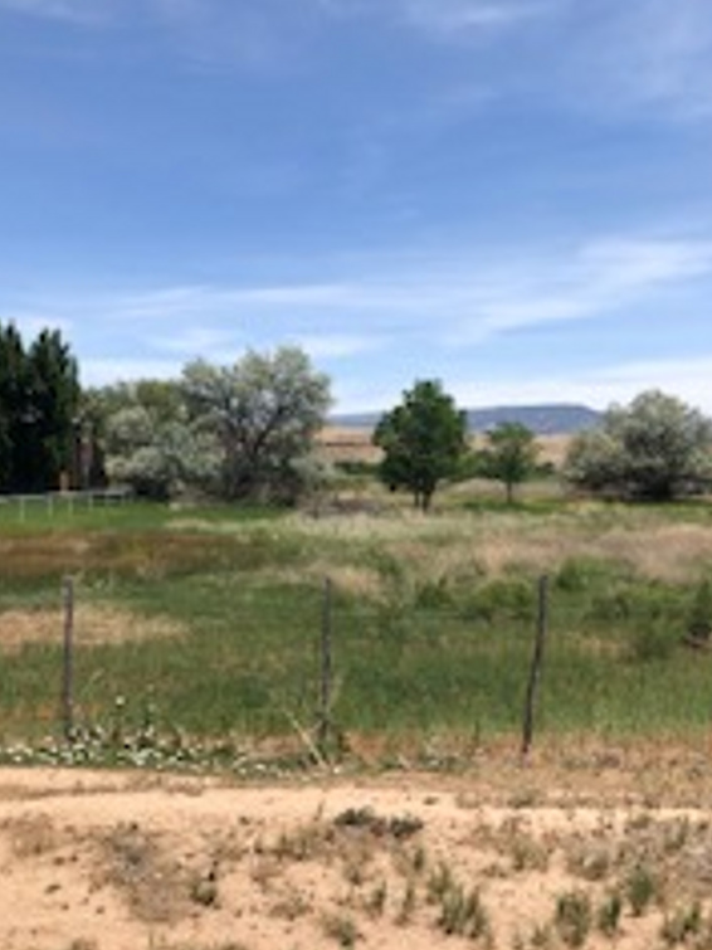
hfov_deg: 37.2
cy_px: 479
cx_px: 492
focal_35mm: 38
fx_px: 1042
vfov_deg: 49.0
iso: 20
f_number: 1.8
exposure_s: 1/1919
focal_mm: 3.99
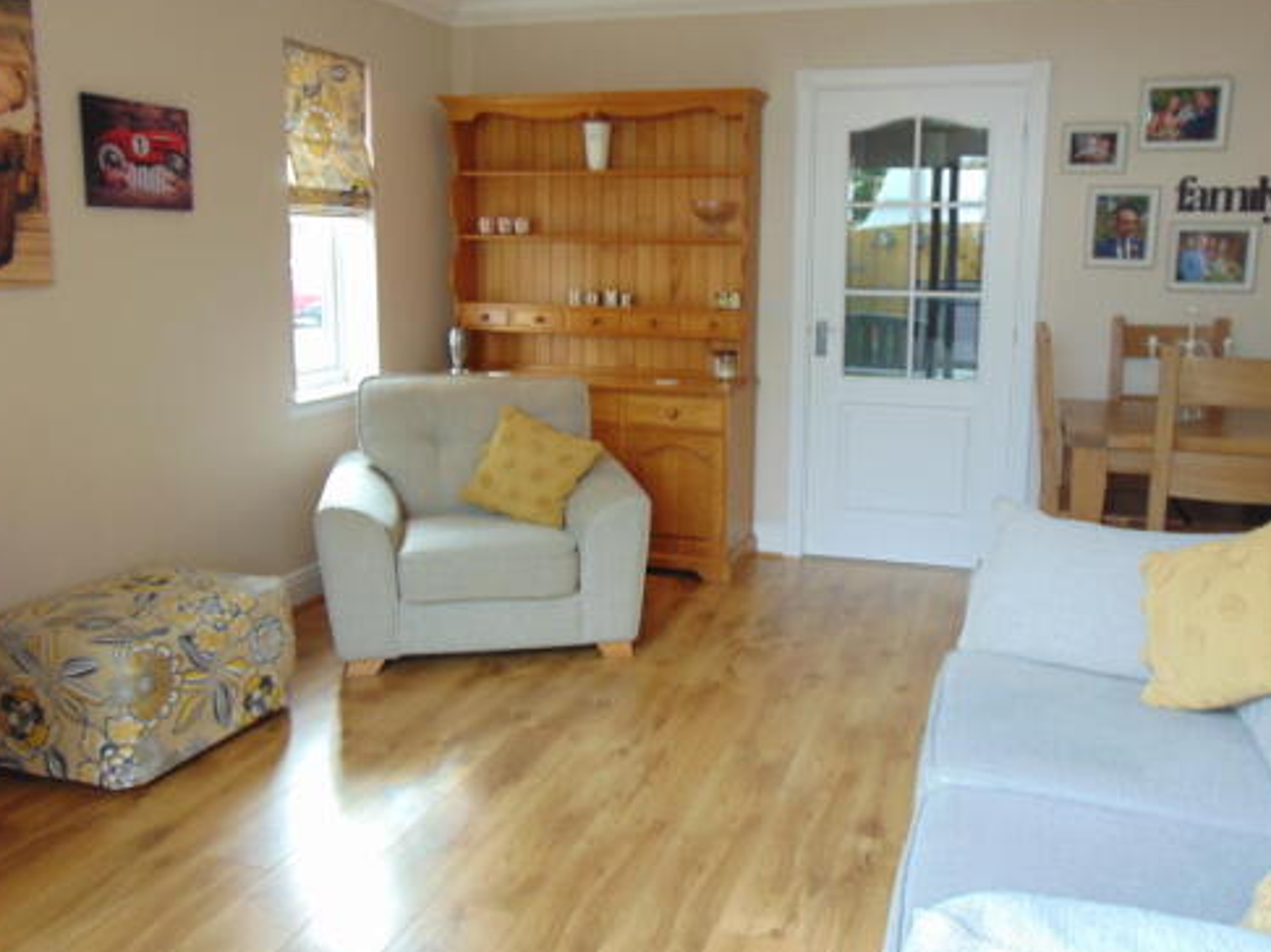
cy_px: 433
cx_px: 686
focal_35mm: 30
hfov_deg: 59.9
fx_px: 1101
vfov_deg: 46.7
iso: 80
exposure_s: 1/30
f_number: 3
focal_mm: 4.5
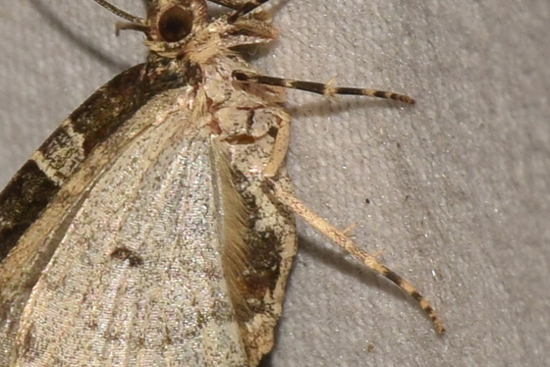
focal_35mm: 359
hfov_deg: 5.7
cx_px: 178
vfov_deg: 3.8
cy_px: 254
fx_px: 5487
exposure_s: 1/160
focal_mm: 140
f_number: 14
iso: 125
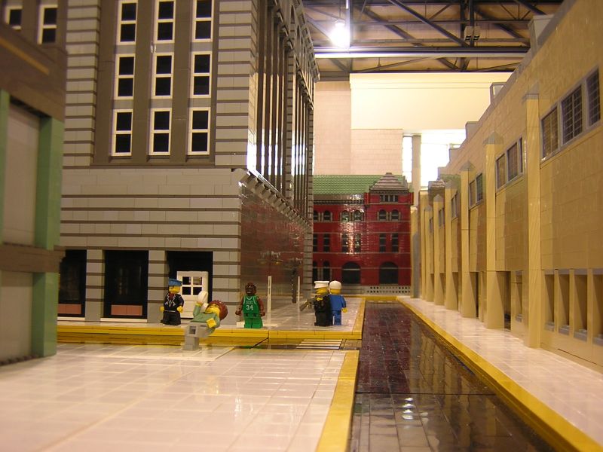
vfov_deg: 39.7
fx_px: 627
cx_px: 302
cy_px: 226
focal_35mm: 36
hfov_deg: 51.4
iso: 100
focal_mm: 4.7
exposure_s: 1/9.1
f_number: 2.6
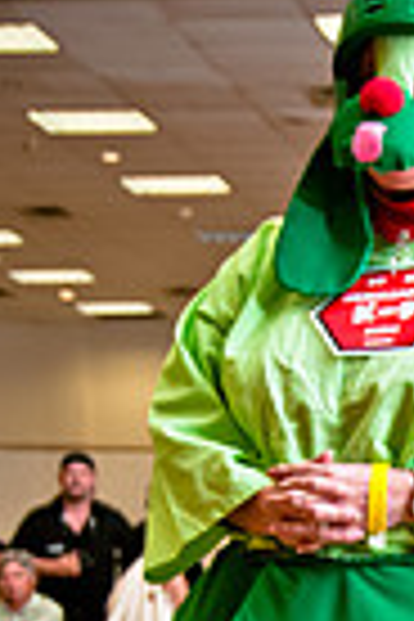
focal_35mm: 98
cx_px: 551
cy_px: 752
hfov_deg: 13.4
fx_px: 1690
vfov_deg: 19.6
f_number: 2.8
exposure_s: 1/100
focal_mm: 20
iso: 200
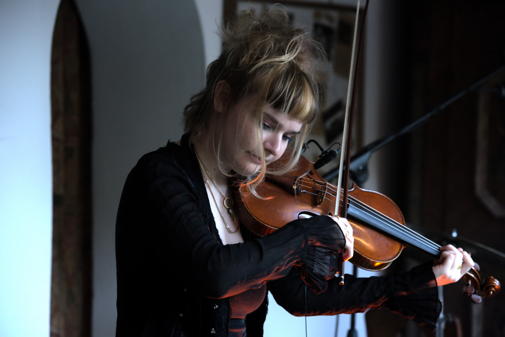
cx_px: 252
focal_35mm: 122
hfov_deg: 16.8
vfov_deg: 11.3
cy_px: 168
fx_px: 1712
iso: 6400
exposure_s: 1/125
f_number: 7.1
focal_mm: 122
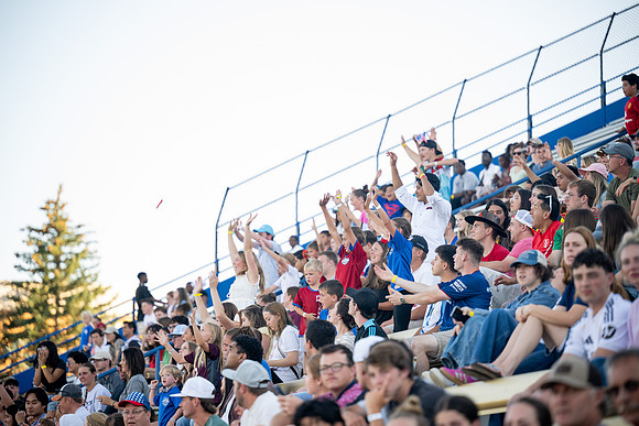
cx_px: 320
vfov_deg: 10.2
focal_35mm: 135
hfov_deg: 15.2
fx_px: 2397
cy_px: 213
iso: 800
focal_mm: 135
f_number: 2.8
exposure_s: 1/1250
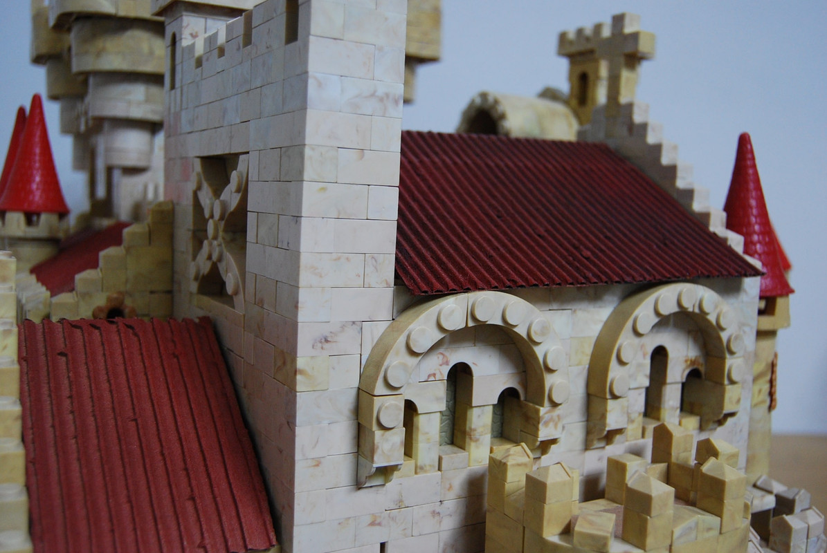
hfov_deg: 53.1
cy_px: 276
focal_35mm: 36
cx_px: 414
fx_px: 828
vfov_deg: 37.0
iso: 800
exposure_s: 1/30
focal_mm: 24
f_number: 4
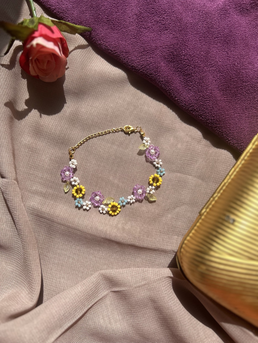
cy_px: 172
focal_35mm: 26
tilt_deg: -86.2
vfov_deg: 67.3
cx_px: 129
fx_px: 258
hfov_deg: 53.1
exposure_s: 1/3968
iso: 50
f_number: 1.5
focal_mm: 5.7
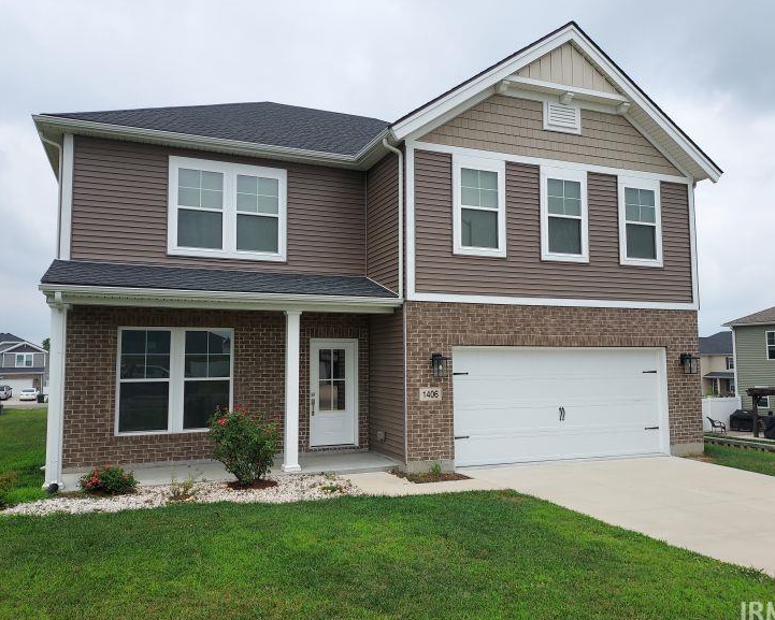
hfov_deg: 66.0
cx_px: 393
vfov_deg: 54.9
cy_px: 312
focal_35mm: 26
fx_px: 596
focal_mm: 4.6
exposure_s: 1/1084
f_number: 1.8
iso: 40
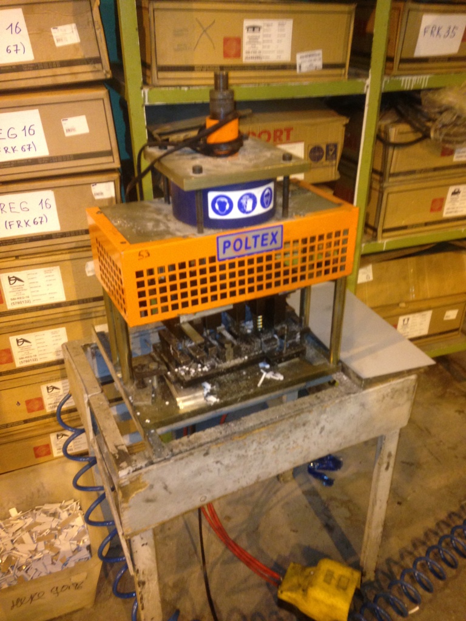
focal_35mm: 33
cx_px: 233
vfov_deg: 55.4
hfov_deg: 42.9
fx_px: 592
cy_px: 310
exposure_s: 1/20
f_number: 2.4
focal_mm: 4.13
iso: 250
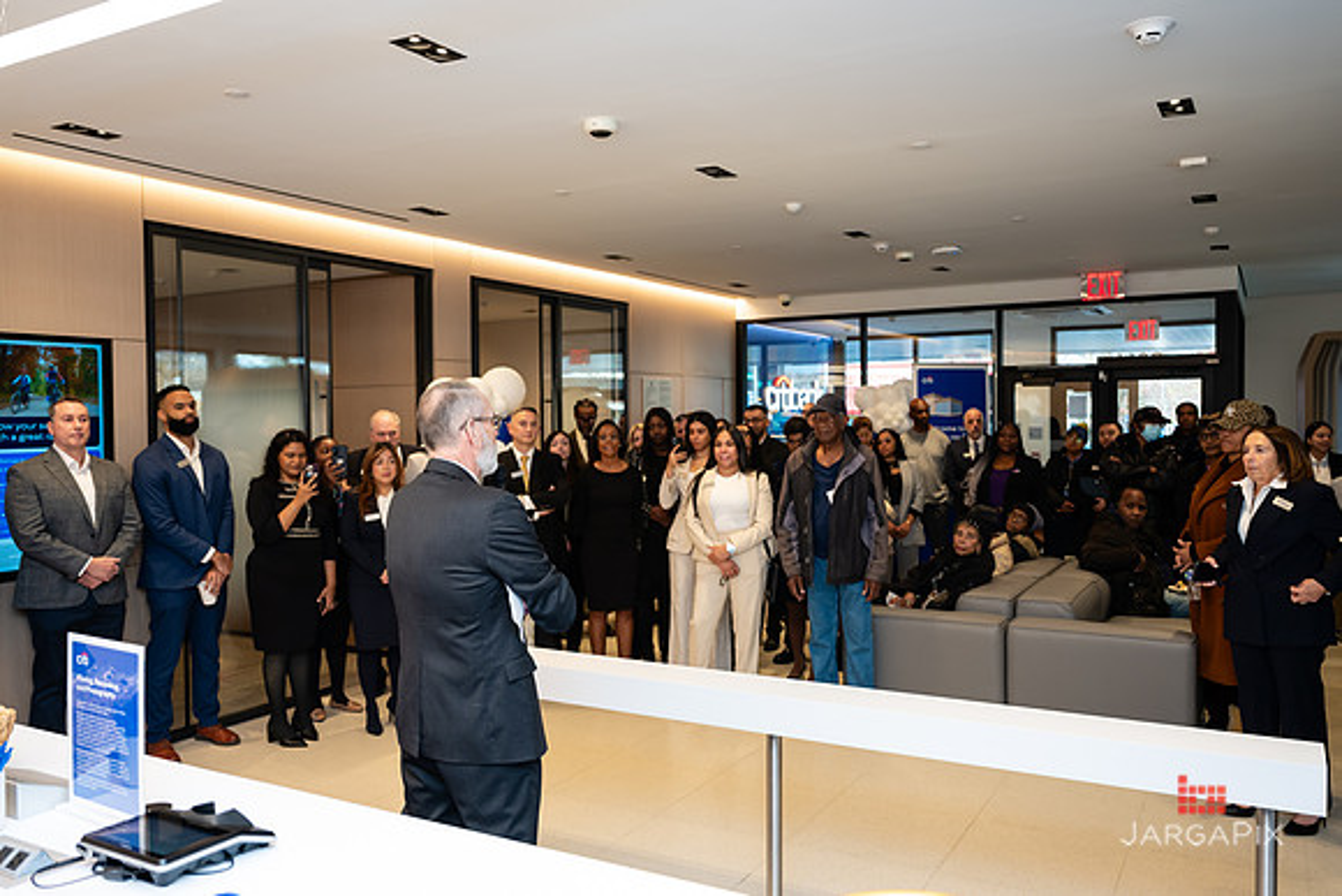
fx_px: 1081
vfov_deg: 45.0
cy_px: 448
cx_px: 671
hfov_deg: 63.7
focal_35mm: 29
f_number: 3.2
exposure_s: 1/160
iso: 400
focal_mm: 28
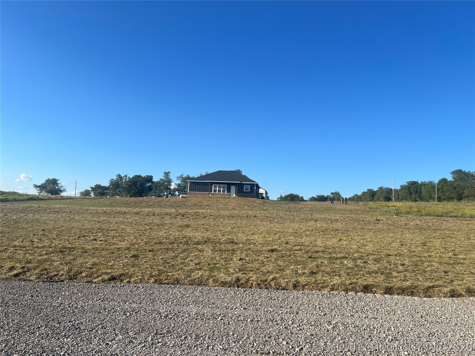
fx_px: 357
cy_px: 178
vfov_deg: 53.1
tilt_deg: +5.7
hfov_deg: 67.3
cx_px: 238
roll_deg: -2.8
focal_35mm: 26
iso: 50
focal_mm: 5.7
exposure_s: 1/4115
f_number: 1.5
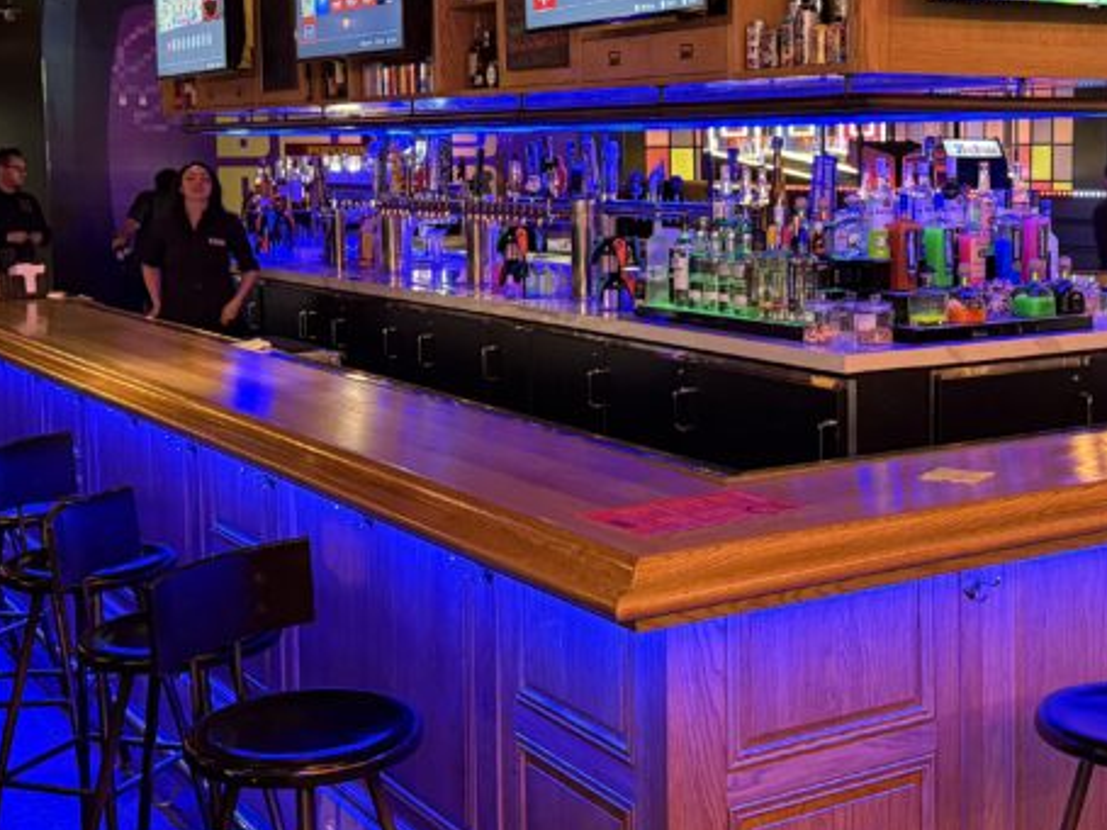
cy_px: 297
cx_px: 766
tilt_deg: -5.5
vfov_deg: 26.9
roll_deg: +0.4
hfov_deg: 35.1
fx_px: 1726
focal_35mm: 54
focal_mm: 6.76
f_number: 1.78
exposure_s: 1/40
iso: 640
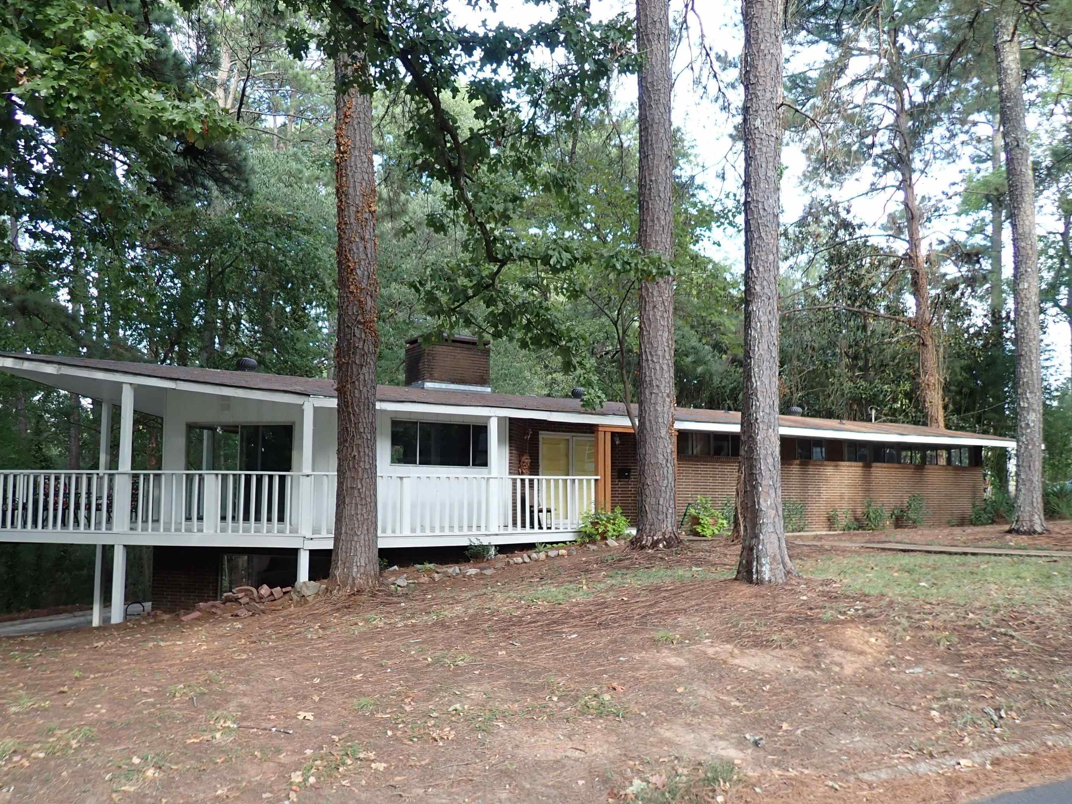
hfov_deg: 63.3
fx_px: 867
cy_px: 444
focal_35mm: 28
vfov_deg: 49.7
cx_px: 484
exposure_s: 1/125
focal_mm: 4.5
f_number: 2
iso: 100
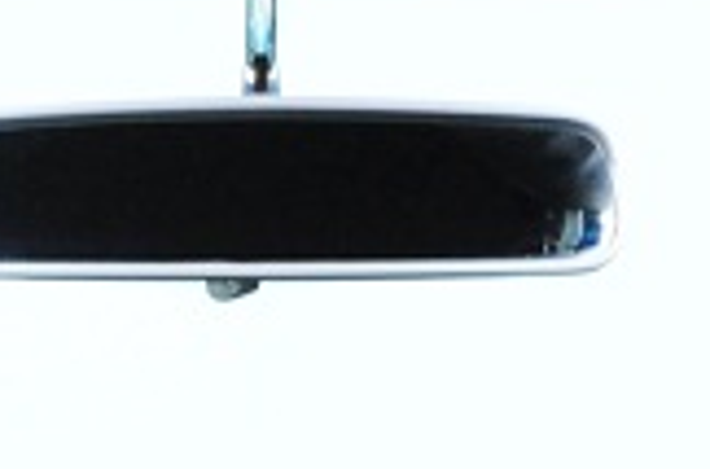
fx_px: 1770
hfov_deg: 22.4
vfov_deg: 11.8
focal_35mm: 90
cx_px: 156
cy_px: 1183
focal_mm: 17
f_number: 8
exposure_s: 1/10
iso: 4000
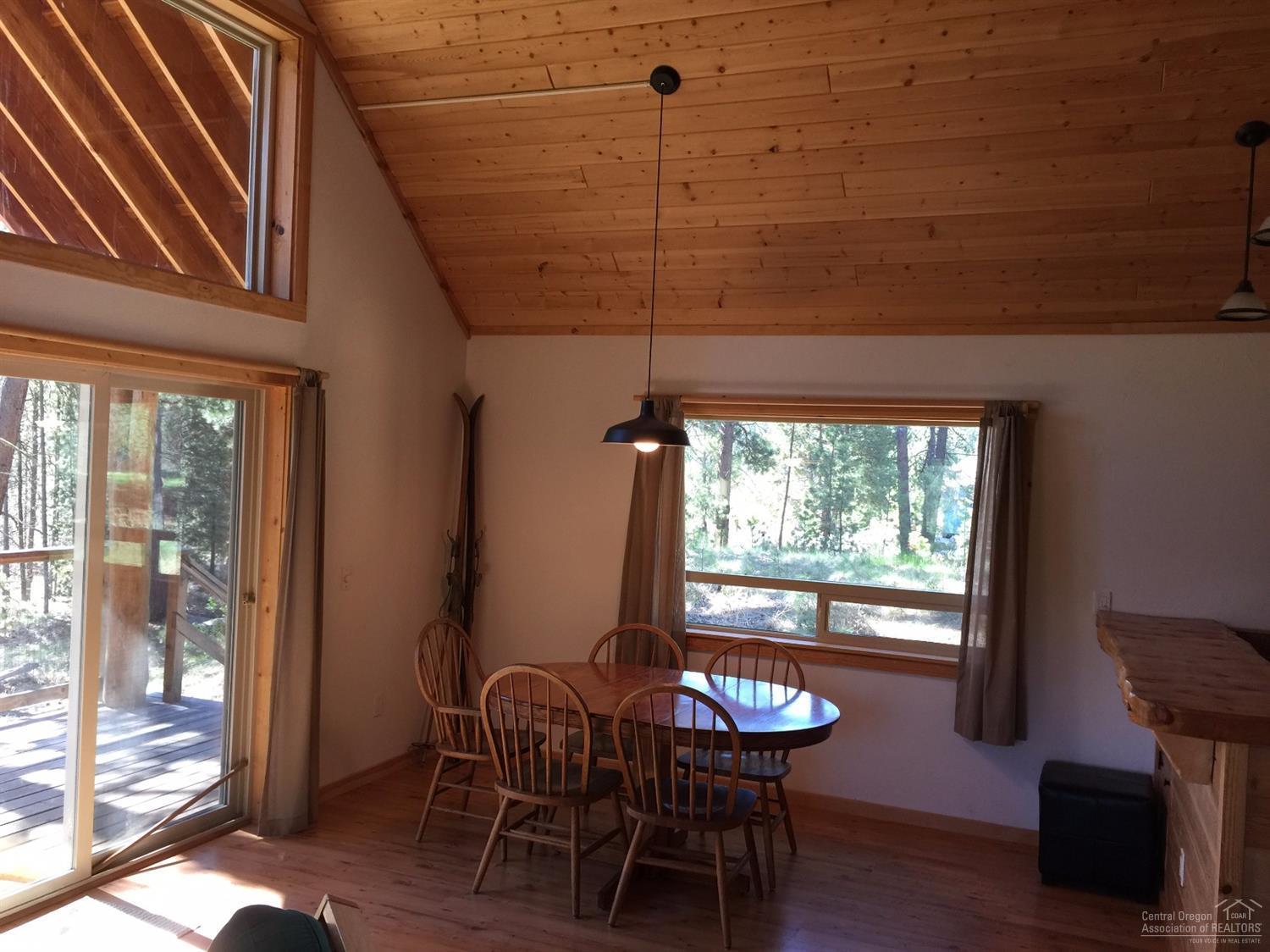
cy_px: 476
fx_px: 1064
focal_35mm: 29
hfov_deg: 61.7
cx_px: 635
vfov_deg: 48.2
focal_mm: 4.15
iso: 32
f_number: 2.2
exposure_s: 1/40
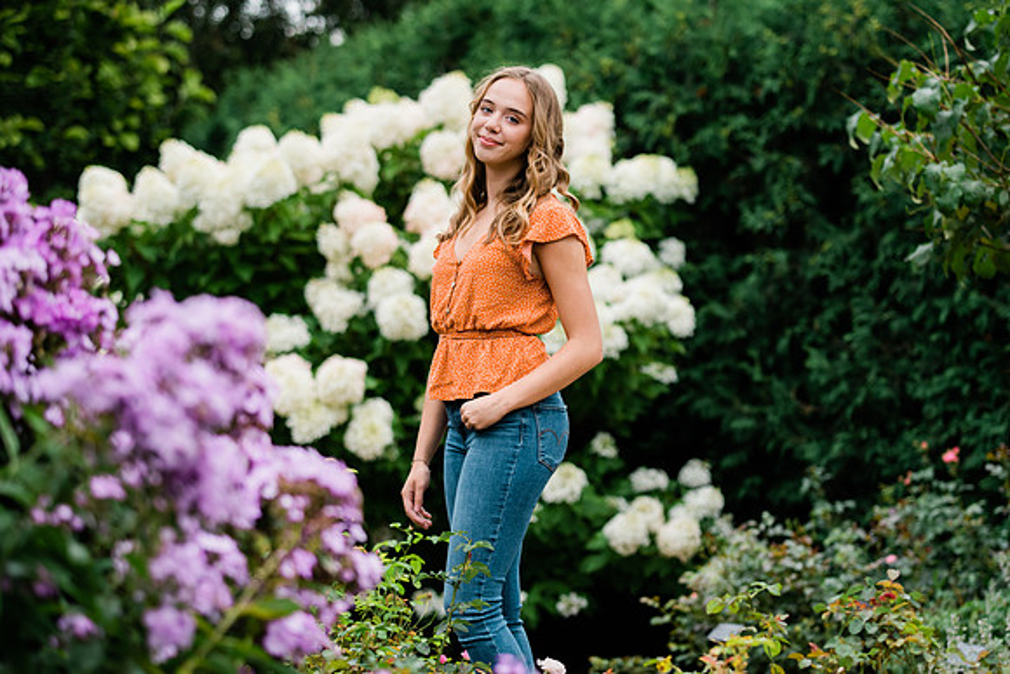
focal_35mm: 109
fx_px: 3046
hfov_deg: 18.8
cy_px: 342
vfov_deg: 12.6
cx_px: 558
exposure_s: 1/500
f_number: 2.8
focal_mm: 95
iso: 320
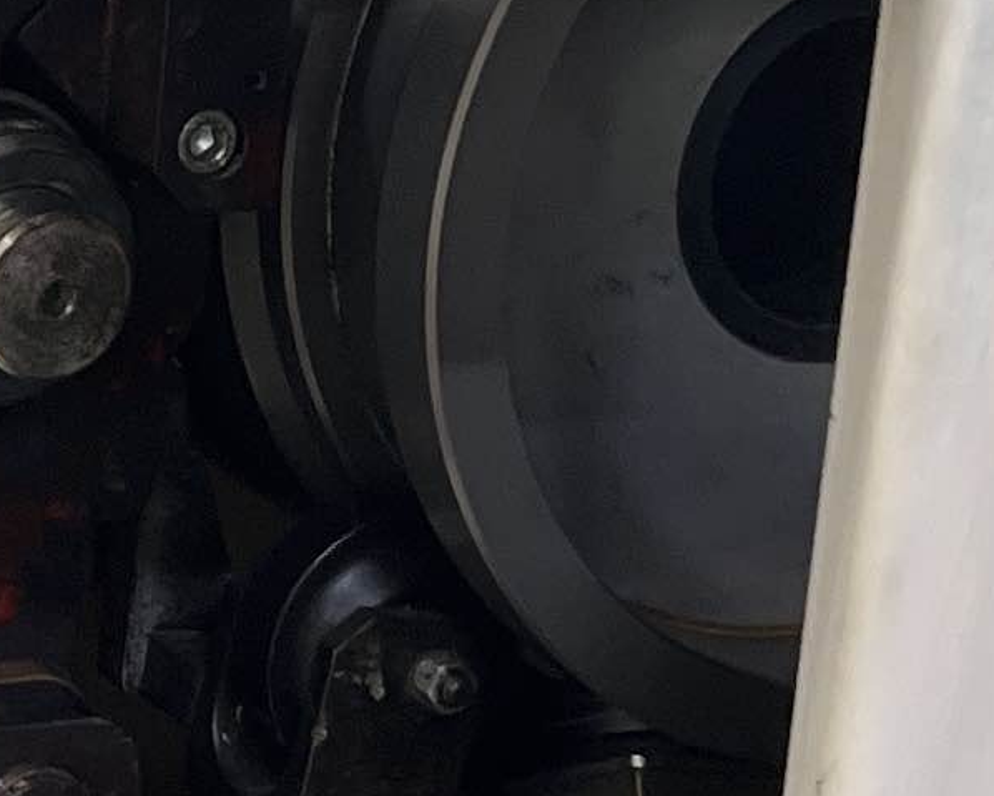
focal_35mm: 171
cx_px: -554
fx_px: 5033
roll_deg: -3.8
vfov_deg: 9.0
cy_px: -105
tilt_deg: -13.3
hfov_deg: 10.8
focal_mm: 5.7
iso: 64
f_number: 1.5
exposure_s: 1/100
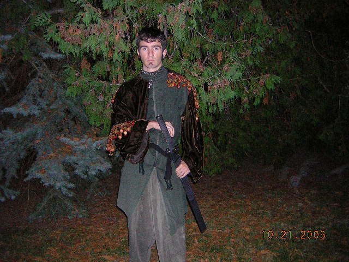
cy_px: 131
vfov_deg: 39.7
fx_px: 363
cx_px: 174
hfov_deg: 51.4
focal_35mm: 36
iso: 200
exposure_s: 1/60.1
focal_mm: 4.7
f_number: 2.6
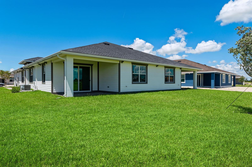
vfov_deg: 57.1
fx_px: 154
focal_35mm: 22
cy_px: 84
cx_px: 126
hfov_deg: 78.6
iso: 100
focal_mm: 22
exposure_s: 1/160
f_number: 11
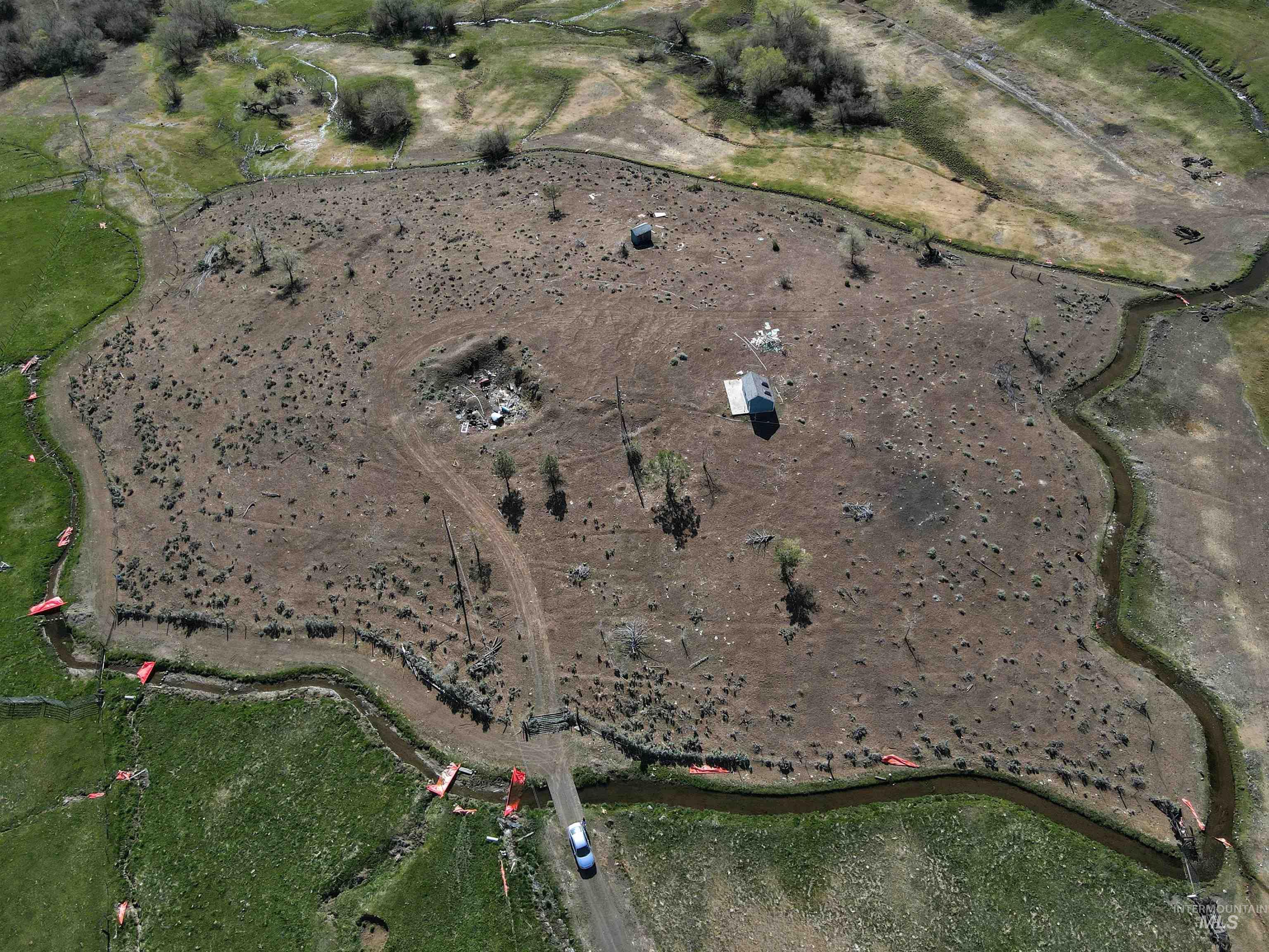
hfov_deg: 71.6
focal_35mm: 24
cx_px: 634
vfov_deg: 56.8
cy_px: 476
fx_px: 880
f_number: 2.8
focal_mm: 4.5
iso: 100
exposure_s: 1/800
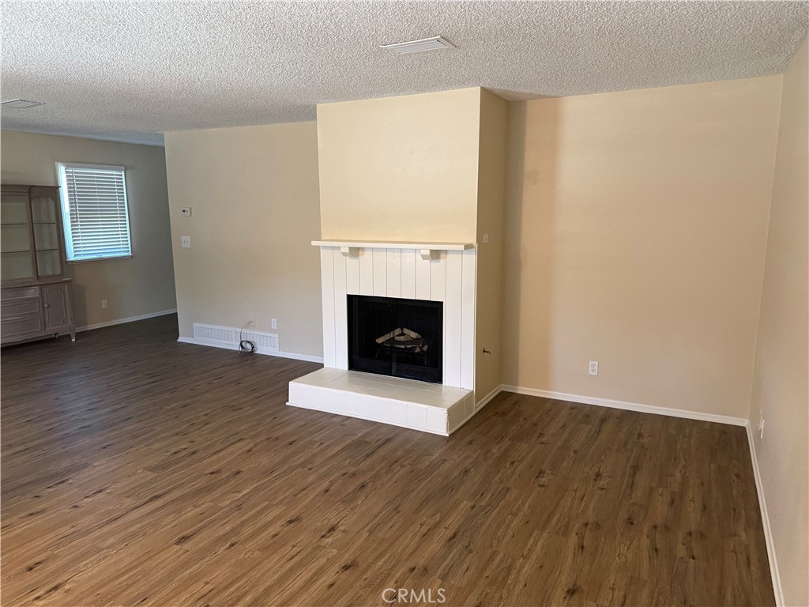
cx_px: 404
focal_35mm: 24
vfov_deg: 56.8
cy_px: 304
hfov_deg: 71.6
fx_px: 561
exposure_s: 1/60
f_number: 1.78
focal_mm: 6.76
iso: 400
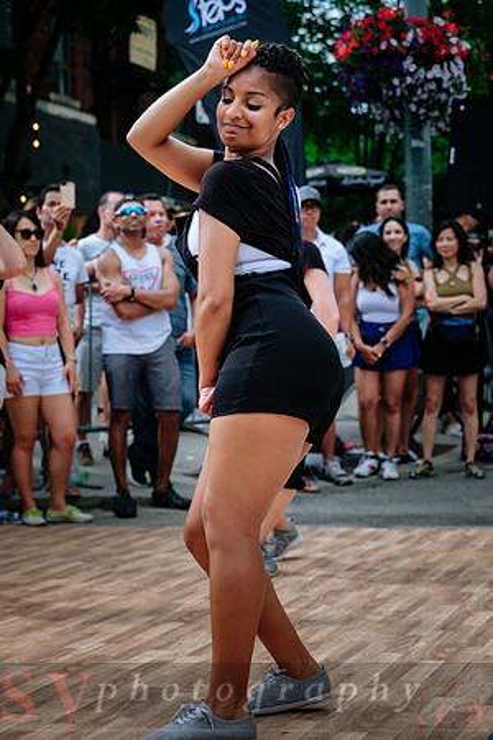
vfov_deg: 27.0
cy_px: 370
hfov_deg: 18.2
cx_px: 246
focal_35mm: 75
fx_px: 1541
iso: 200
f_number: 4
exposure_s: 1/640
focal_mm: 50
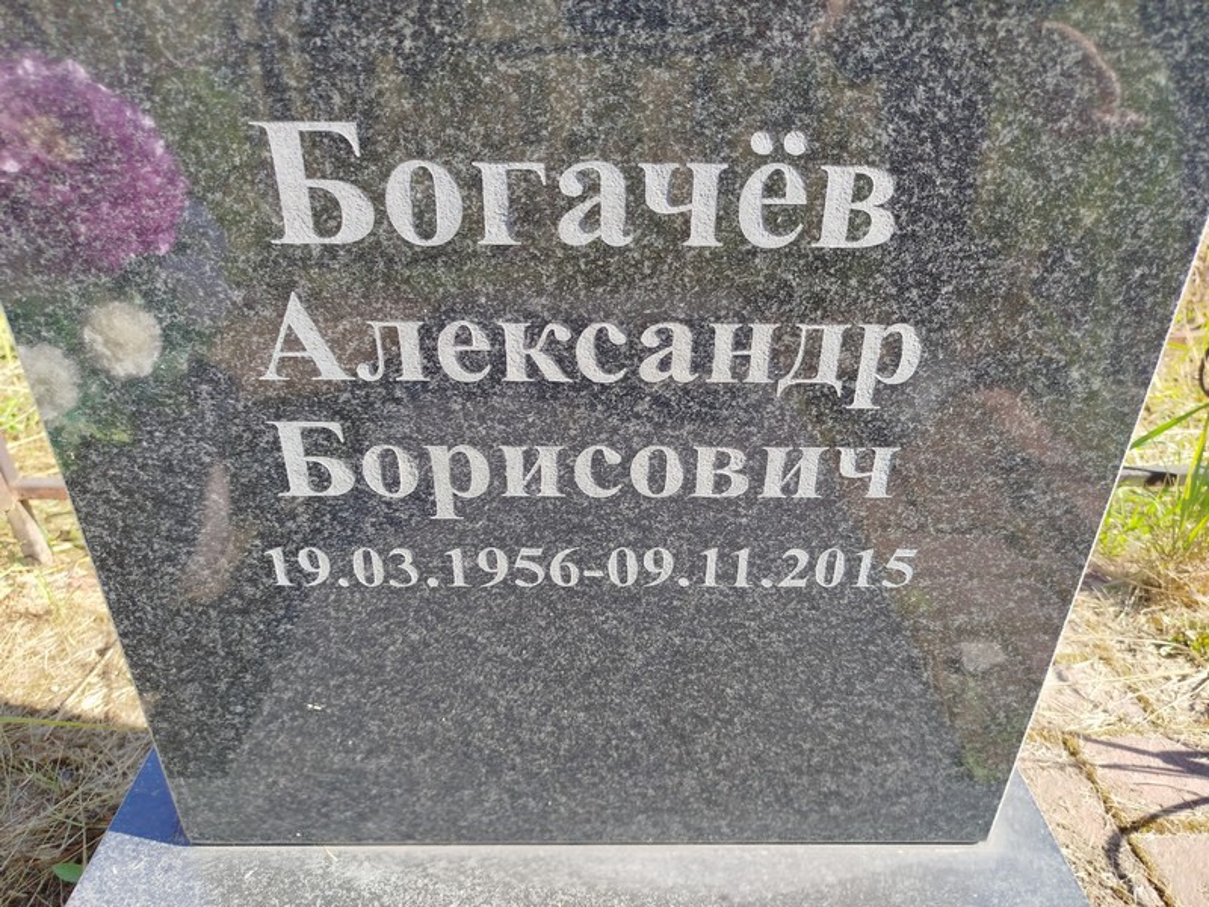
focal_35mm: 24
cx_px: 604
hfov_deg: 71.6
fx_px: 838
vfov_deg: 56.8
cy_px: 454
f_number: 1.7
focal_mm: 5.31
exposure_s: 1/273
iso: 50
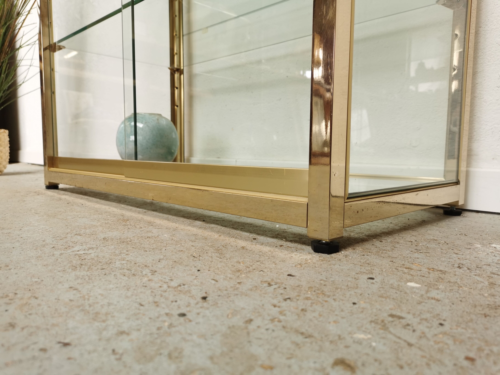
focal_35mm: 27
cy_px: 188
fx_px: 390
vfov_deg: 51.4
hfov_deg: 65.3
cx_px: 250
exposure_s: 1/103
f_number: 1.8
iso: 50
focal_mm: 5.58
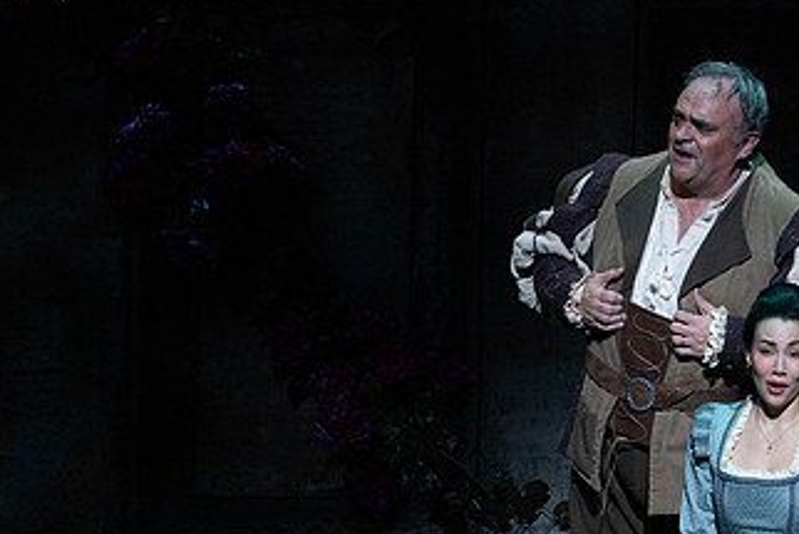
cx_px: 635
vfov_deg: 3.1
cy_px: 307
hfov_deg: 4.6
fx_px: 10014
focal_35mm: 451
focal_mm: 200
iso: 5000
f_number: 7.1
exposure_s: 1/250
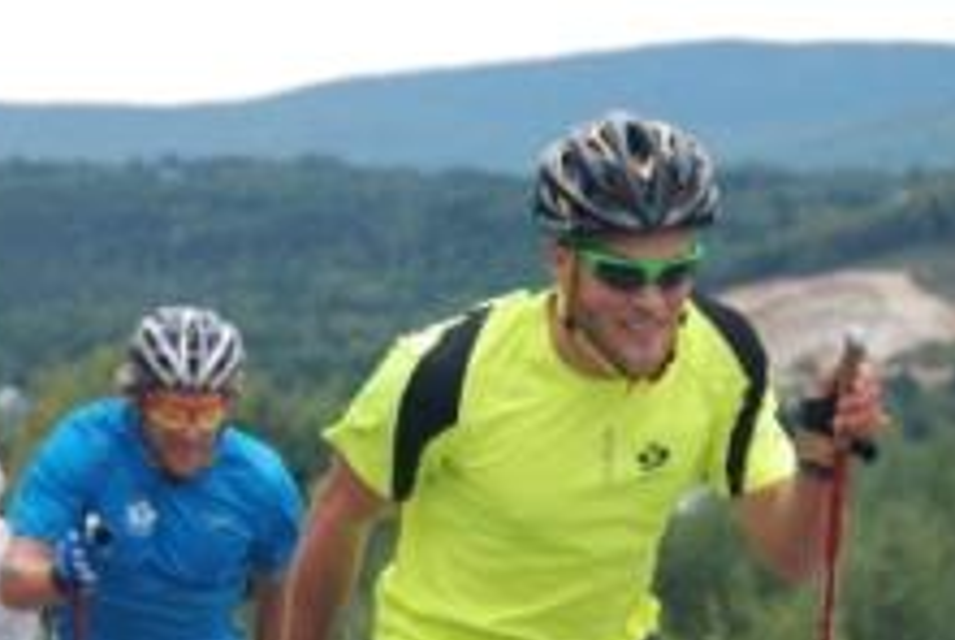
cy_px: 631
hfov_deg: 8.5
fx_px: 6455
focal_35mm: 243
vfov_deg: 5.7
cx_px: 350
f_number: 5.6
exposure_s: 1/500
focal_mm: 80
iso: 1000
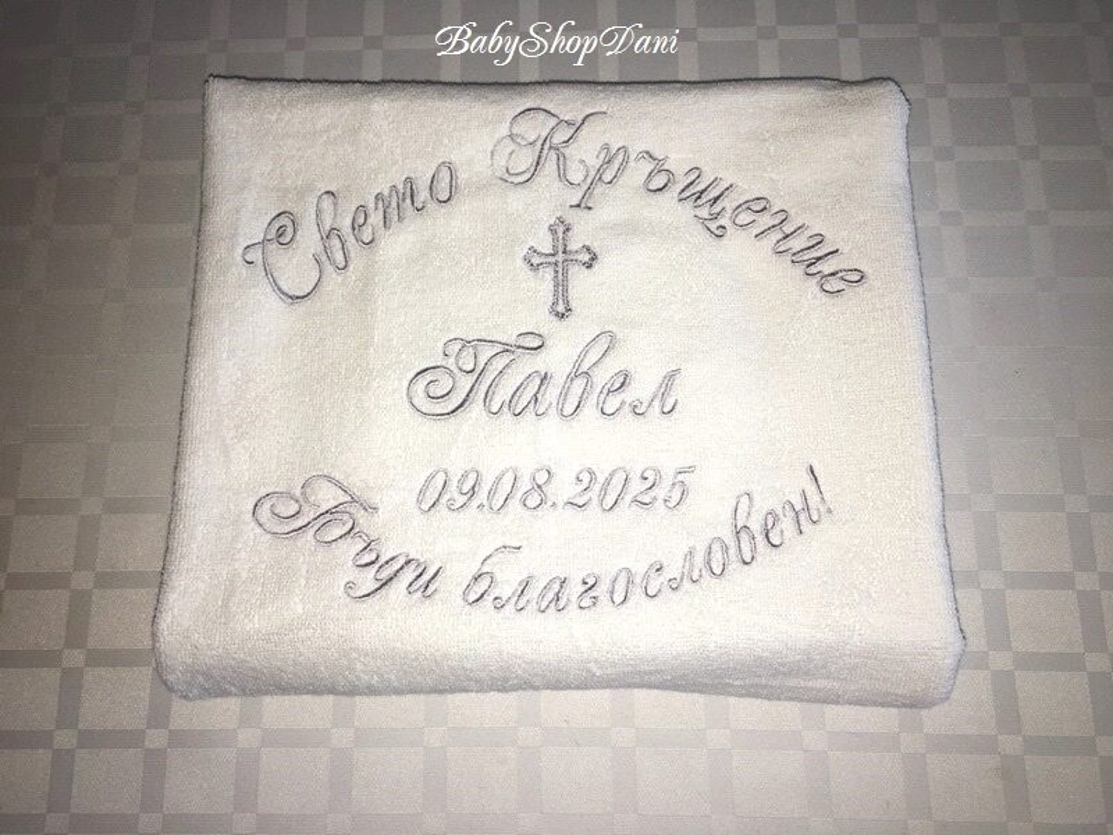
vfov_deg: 48.2
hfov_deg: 61.7
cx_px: 556
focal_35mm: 29
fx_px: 932
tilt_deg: -76.2
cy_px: 418
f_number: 2.2
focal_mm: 4.15
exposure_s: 1/53
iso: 25
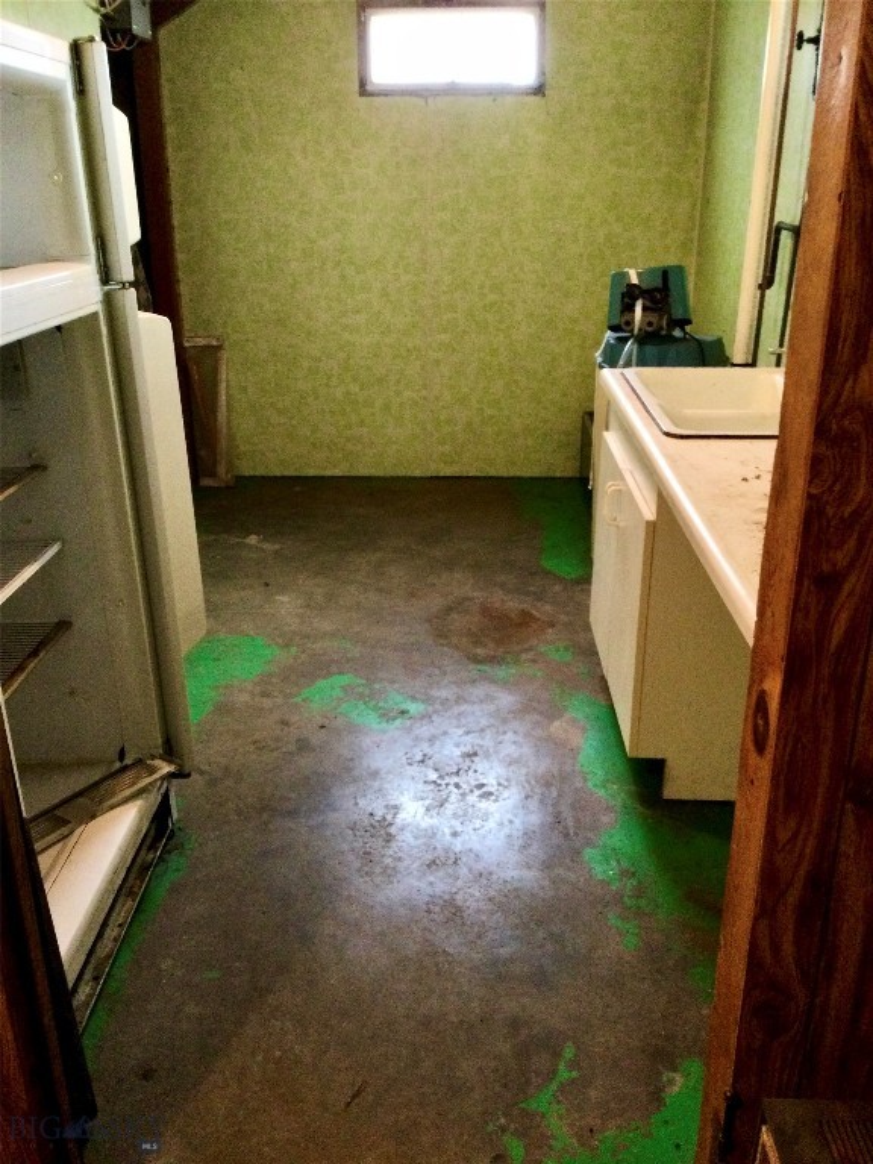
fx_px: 1042
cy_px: 582
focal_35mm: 31
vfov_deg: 58.4
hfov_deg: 45.4
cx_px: 436
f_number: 2.4
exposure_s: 1/24
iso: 200
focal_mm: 3.3
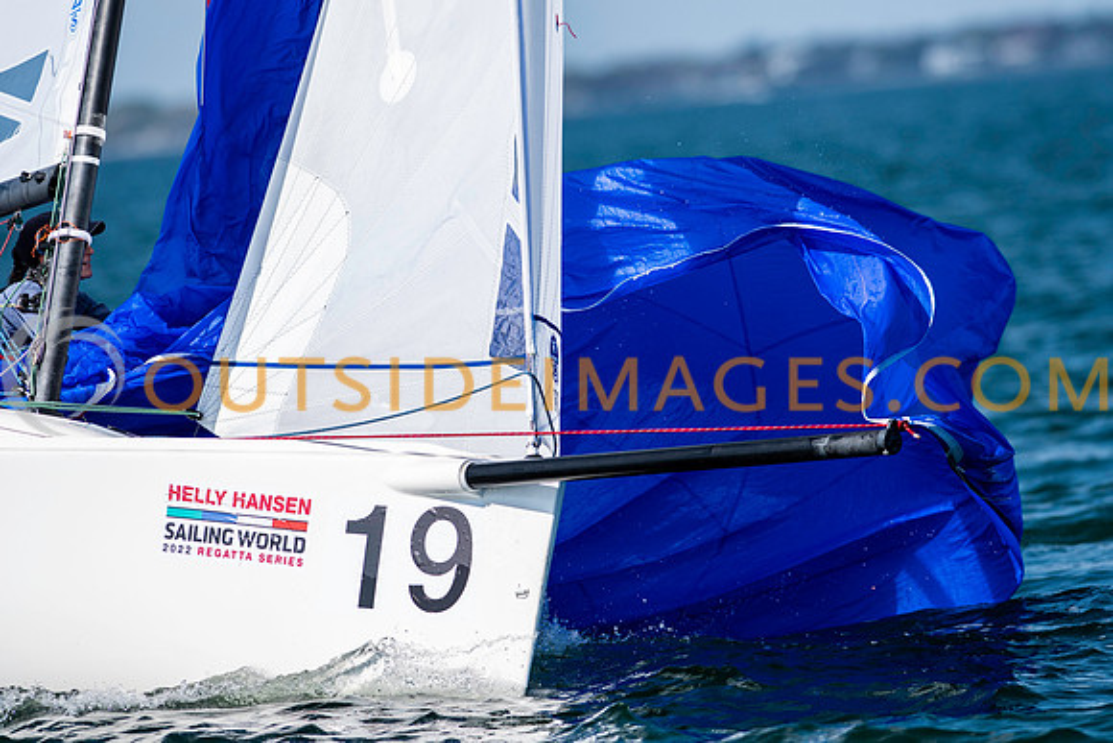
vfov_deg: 3.1
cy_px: 372
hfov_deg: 4.6
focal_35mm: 450
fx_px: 13915
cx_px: 556
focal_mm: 300
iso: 200
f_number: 5
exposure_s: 1/3200
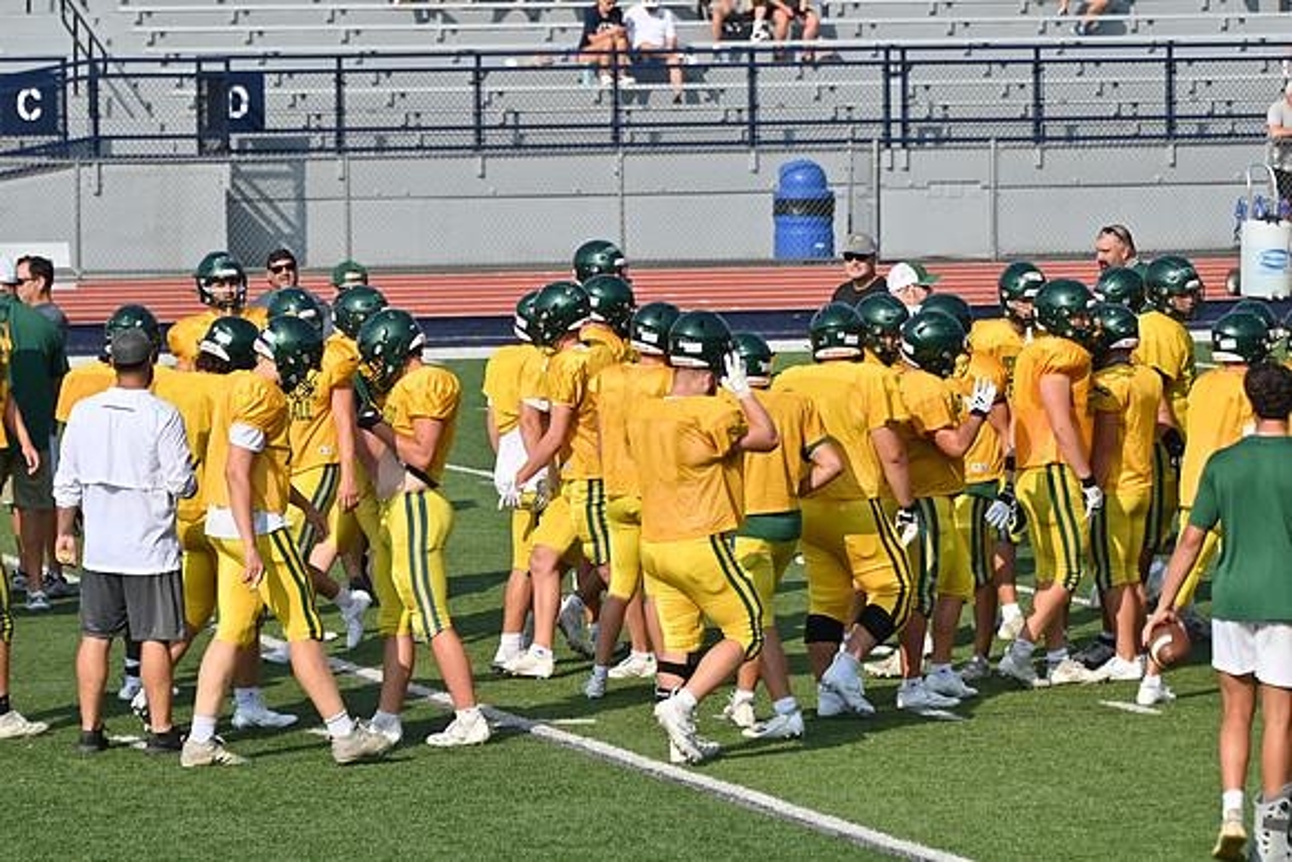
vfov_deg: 5.7
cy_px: 431
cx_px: 646
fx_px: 8615
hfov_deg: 8.6
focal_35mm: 240
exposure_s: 1/800
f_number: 5.6
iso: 100
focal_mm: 160
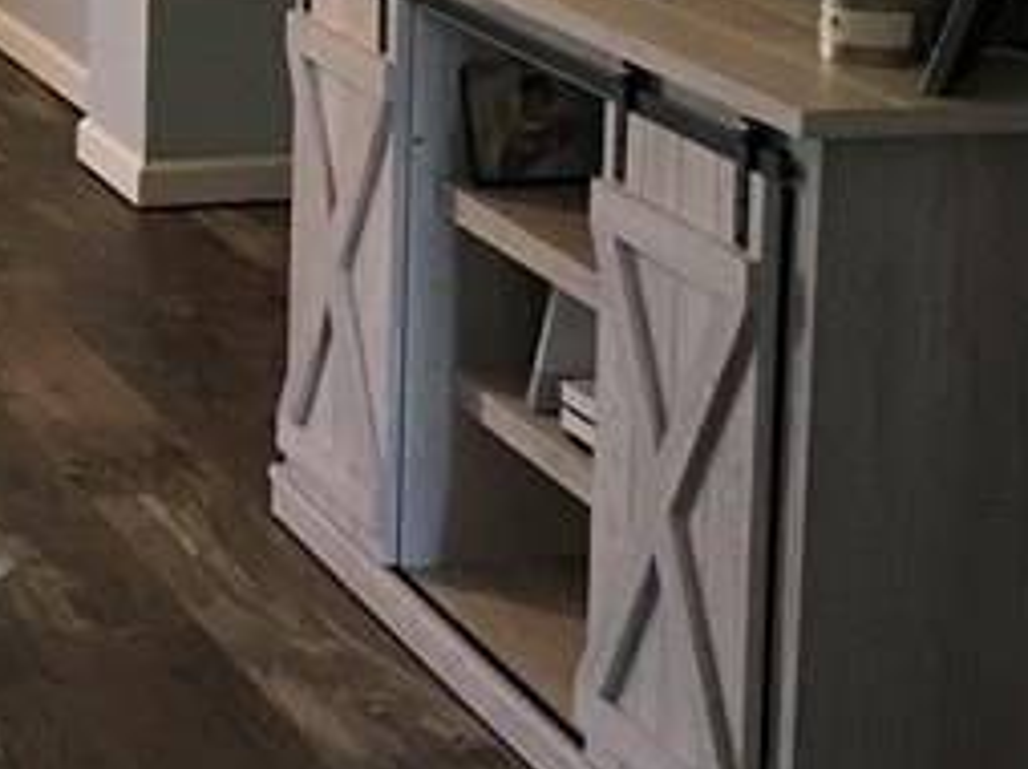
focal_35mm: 117
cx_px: -348
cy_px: -158
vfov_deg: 12.3
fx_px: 3471
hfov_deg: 15.9
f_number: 2.2
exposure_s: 1/30
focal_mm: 4.15
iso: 125
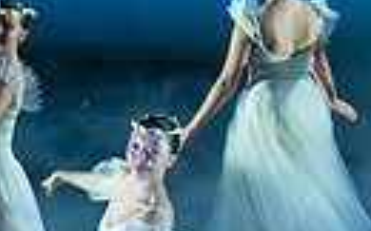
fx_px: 4677
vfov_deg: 2.8
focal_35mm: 463
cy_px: 178
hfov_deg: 4.5
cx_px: 337
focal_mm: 102
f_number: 4.5
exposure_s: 1/250
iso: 4000
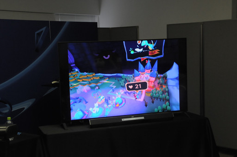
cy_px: 78
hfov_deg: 31.9
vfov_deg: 21.5
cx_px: 118
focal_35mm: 63
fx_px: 414
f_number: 11
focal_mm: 42
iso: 1600
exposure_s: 1/40
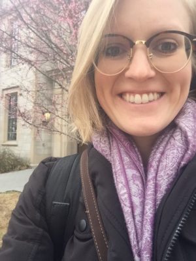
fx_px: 234
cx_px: 98
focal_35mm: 31
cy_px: 130
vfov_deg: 58.4
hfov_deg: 45.4
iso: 32
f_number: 2.2
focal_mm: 2.65
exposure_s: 1/176
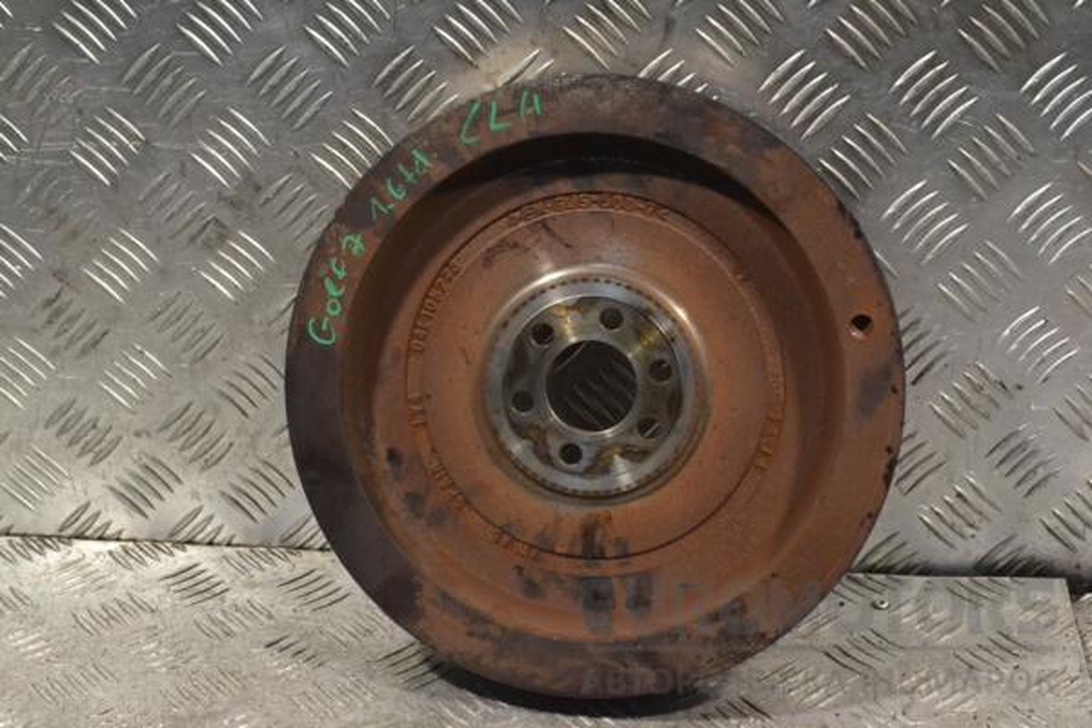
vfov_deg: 21.6
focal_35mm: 63
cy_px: 364
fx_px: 1911
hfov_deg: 31.9
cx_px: 546
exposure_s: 1/320
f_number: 9
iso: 3200
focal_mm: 42
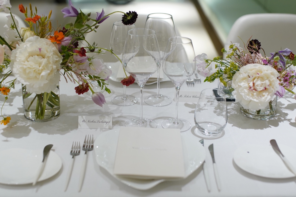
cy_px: 98
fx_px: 427
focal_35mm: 52
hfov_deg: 38.2
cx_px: 148
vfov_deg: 26.0
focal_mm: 35
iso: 1000
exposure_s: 1/60
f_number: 2
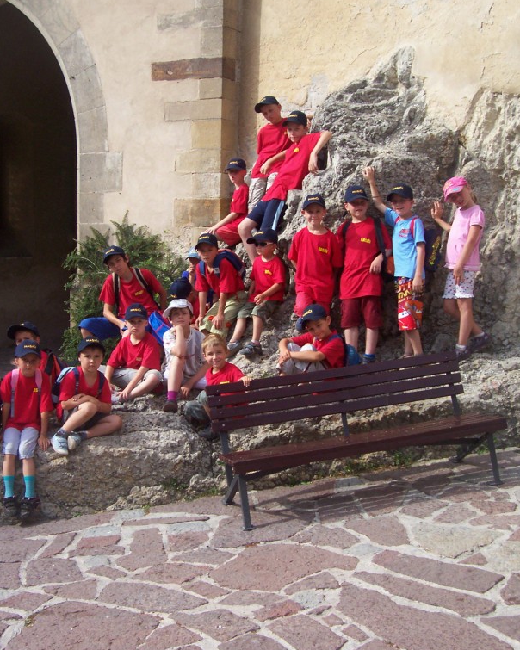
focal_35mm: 45
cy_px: 326
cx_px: 246
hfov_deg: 33.4
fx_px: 866
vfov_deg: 41.2
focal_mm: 5.6
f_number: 2.7
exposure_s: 1/526
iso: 80
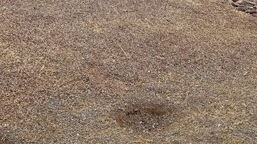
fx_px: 531
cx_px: 96
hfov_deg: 27.1
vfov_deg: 14.9
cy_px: -34
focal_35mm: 78
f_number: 1.7
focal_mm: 4.25
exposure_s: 1/3096
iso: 50
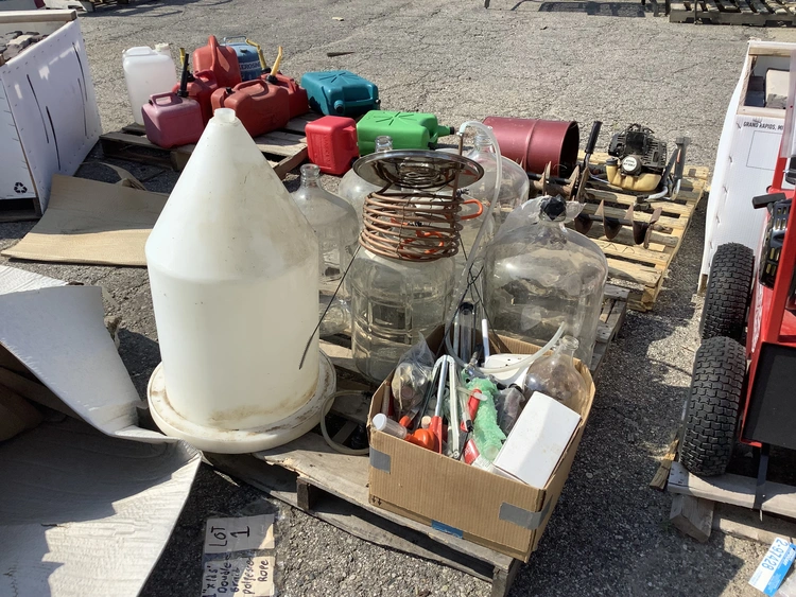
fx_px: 713
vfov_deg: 45.5
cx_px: 398
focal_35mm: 31
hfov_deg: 58.3
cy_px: 298
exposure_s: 1/1481
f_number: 2.4
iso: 25
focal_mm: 3.3
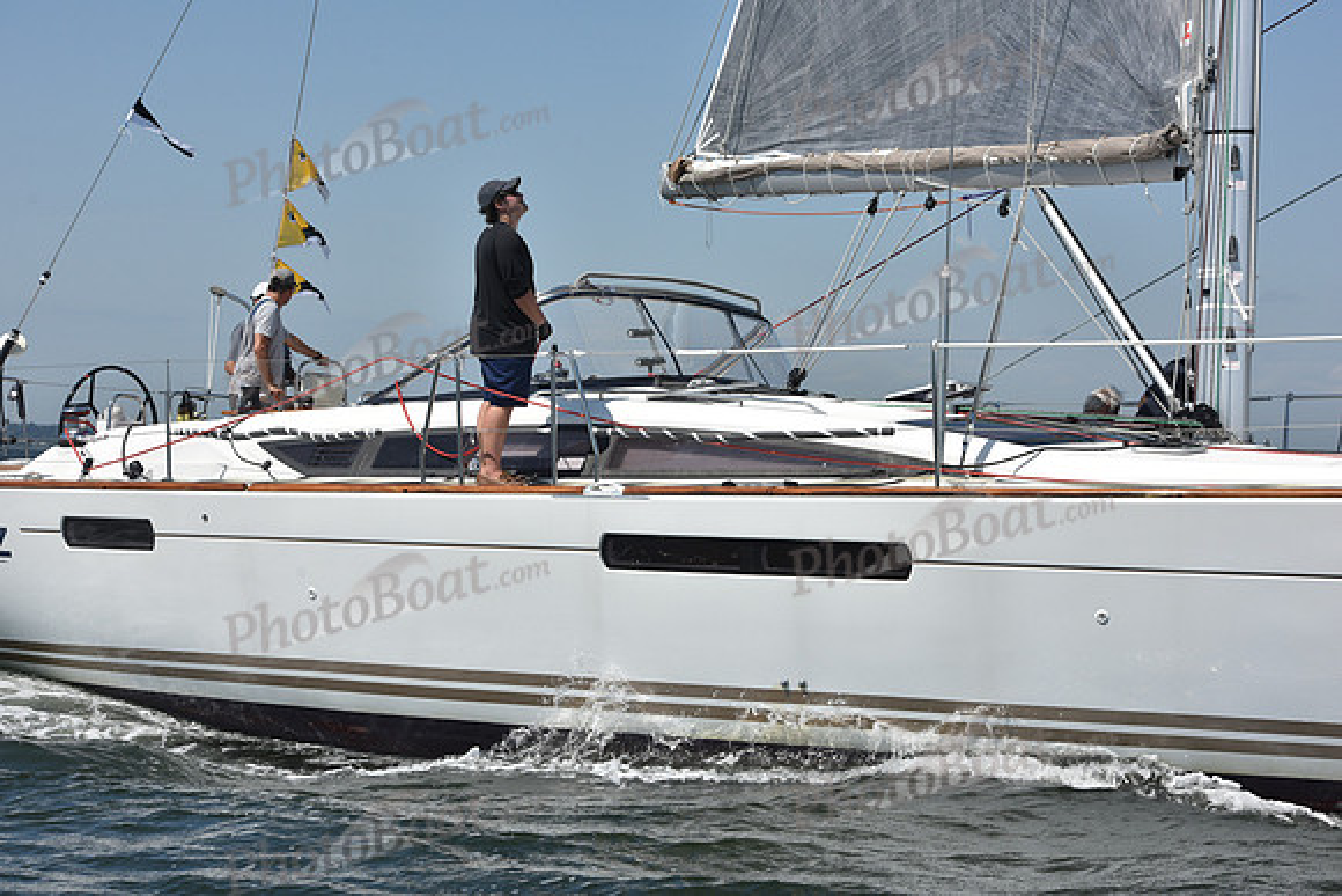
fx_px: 3206
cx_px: 671
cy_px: 448
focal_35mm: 86
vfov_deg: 15.9
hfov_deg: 23.6
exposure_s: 1/1250
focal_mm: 86
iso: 250
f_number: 9
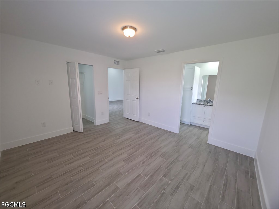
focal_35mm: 13
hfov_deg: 106.2
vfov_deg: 89.9
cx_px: 140
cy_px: 104
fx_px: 105
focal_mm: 2.2
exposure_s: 1/60
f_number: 1.9
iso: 125
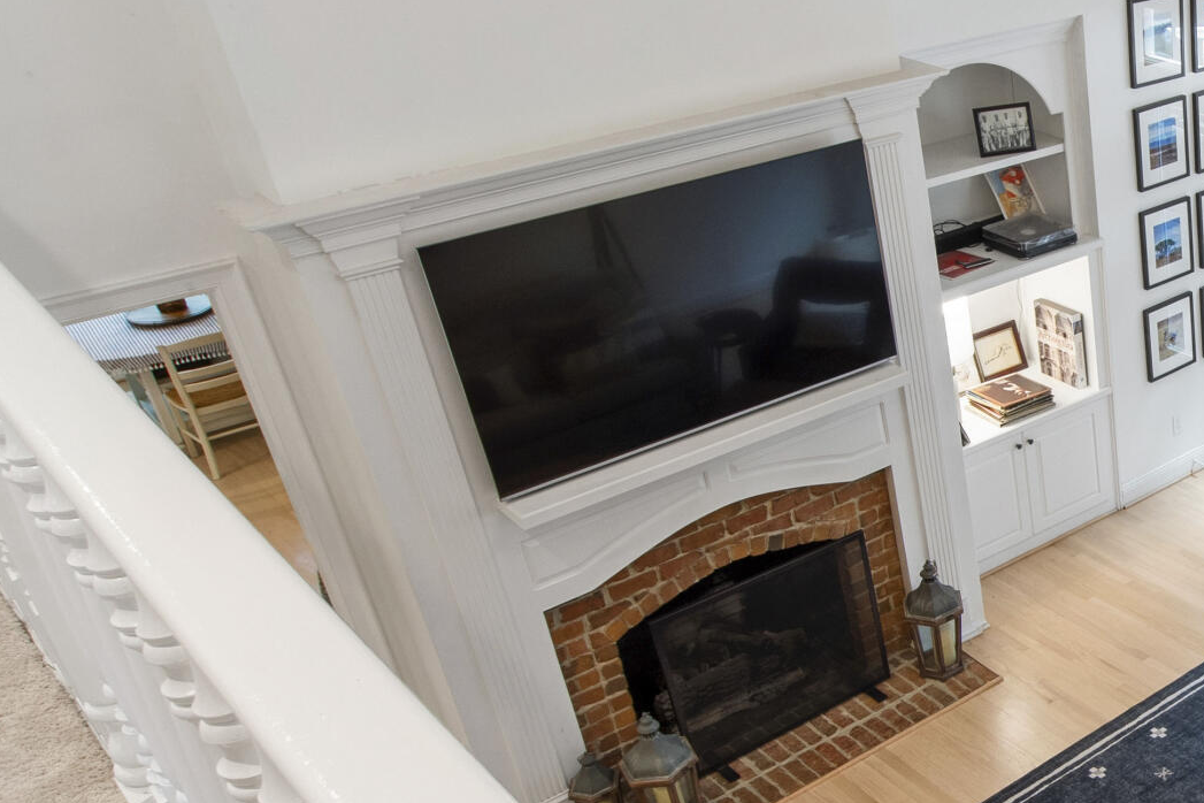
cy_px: 520
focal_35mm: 43
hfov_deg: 37.5
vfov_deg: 31.0
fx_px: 1438
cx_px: 1344
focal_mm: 10
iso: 100
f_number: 8
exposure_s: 1/1.67
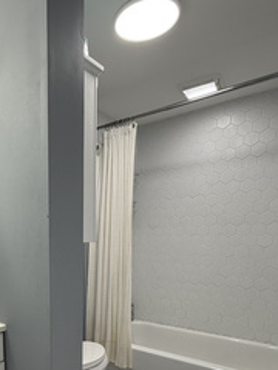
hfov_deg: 46.4
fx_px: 300
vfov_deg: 59.2
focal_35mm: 28
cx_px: 45
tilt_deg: -9.4
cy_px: 288
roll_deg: +1.5
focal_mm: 2.22
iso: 125
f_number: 2.2
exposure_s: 1/120
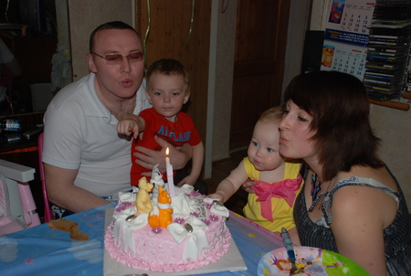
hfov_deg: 53.0
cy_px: 138
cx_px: 206
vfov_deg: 37.0
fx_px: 412
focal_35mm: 36
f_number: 4
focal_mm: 24
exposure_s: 1/60
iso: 200
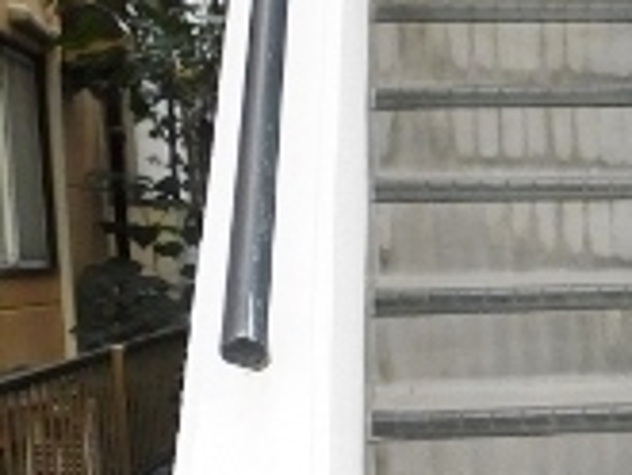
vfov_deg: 16.4
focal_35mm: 89
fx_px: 1626
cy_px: 444
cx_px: 915
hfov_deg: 19.5
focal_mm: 4
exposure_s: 1/250
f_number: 3
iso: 125
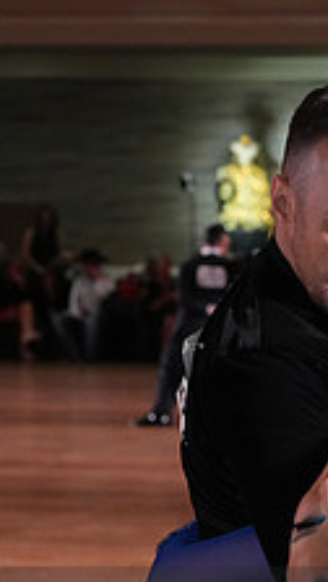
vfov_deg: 11.2
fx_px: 2938
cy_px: 655
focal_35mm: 190
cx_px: 342
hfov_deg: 6.4
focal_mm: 70
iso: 4000
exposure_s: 1/200
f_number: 5.6
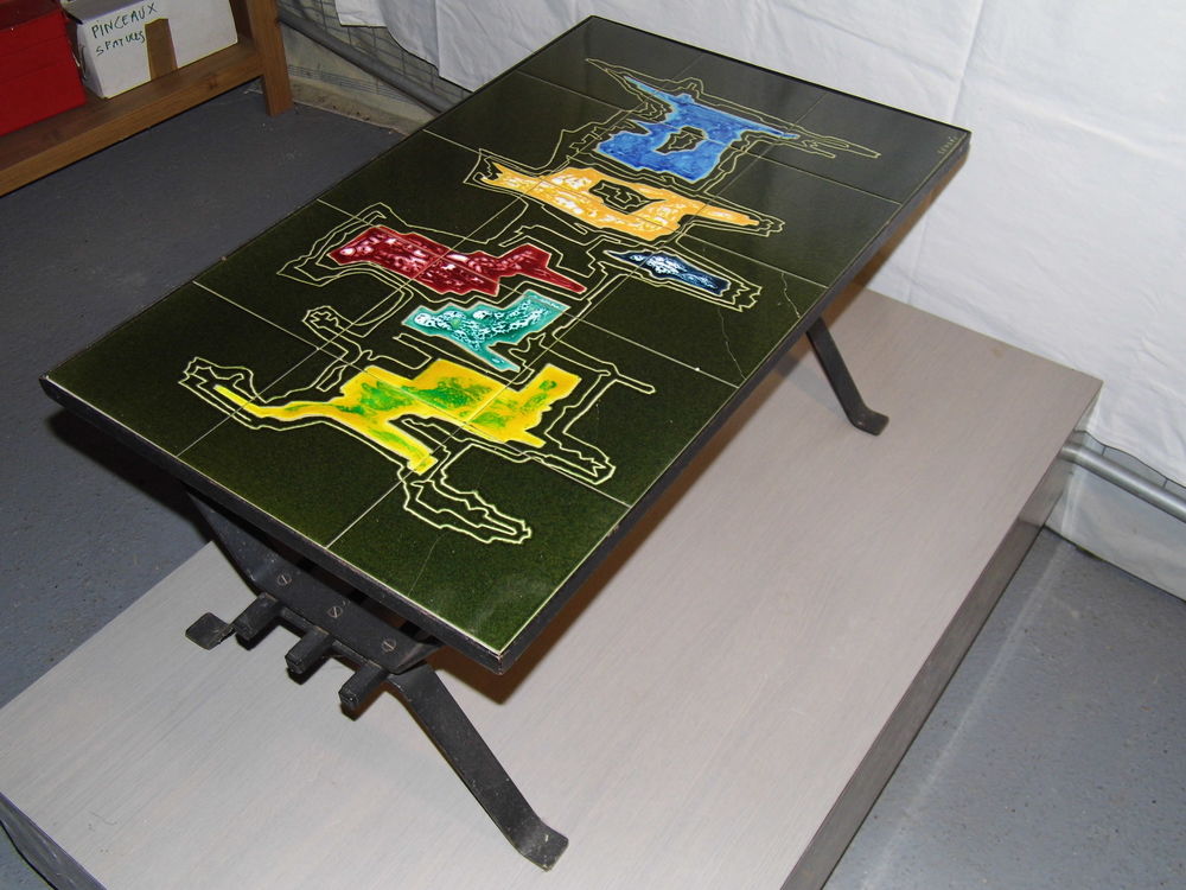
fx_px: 1165
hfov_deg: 54.0
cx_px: 593
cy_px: 445
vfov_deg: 41.8
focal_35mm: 34
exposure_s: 1/60
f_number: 3.3
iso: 100
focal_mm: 6.1
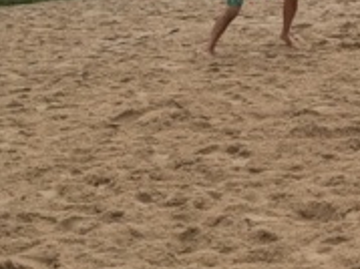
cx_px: 563
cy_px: -98
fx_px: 1164
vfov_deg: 12.7
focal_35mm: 112
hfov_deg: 15.9
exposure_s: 1/1776
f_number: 1.89
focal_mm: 5.43
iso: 43
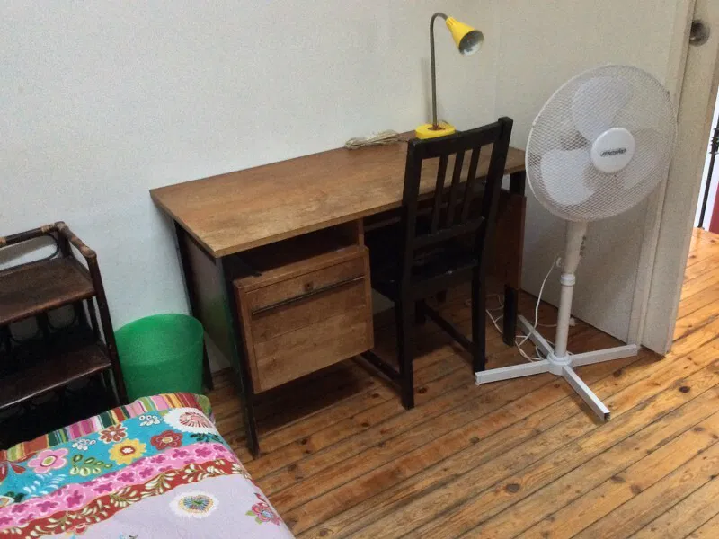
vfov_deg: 44.2
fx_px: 665
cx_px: 360
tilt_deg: -28.6
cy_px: 270
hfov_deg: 56.8
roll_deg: +3.9
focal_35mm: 32
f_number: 2.4
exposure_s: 1/17
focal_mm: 3.3
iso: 320
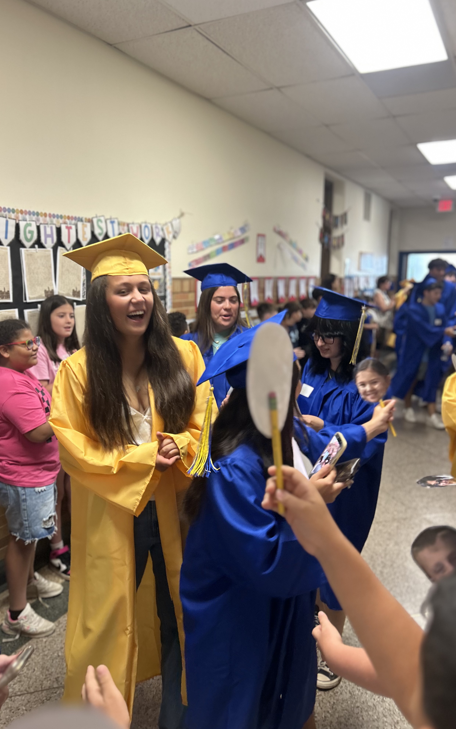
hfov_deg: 44.4
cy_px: 367
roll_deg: +0.4
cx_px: 198
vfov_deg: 66.5
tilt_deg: -7.0
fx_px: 557
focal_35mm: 28
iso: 160
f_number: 1.5
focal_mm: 5.7
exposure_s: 1/60
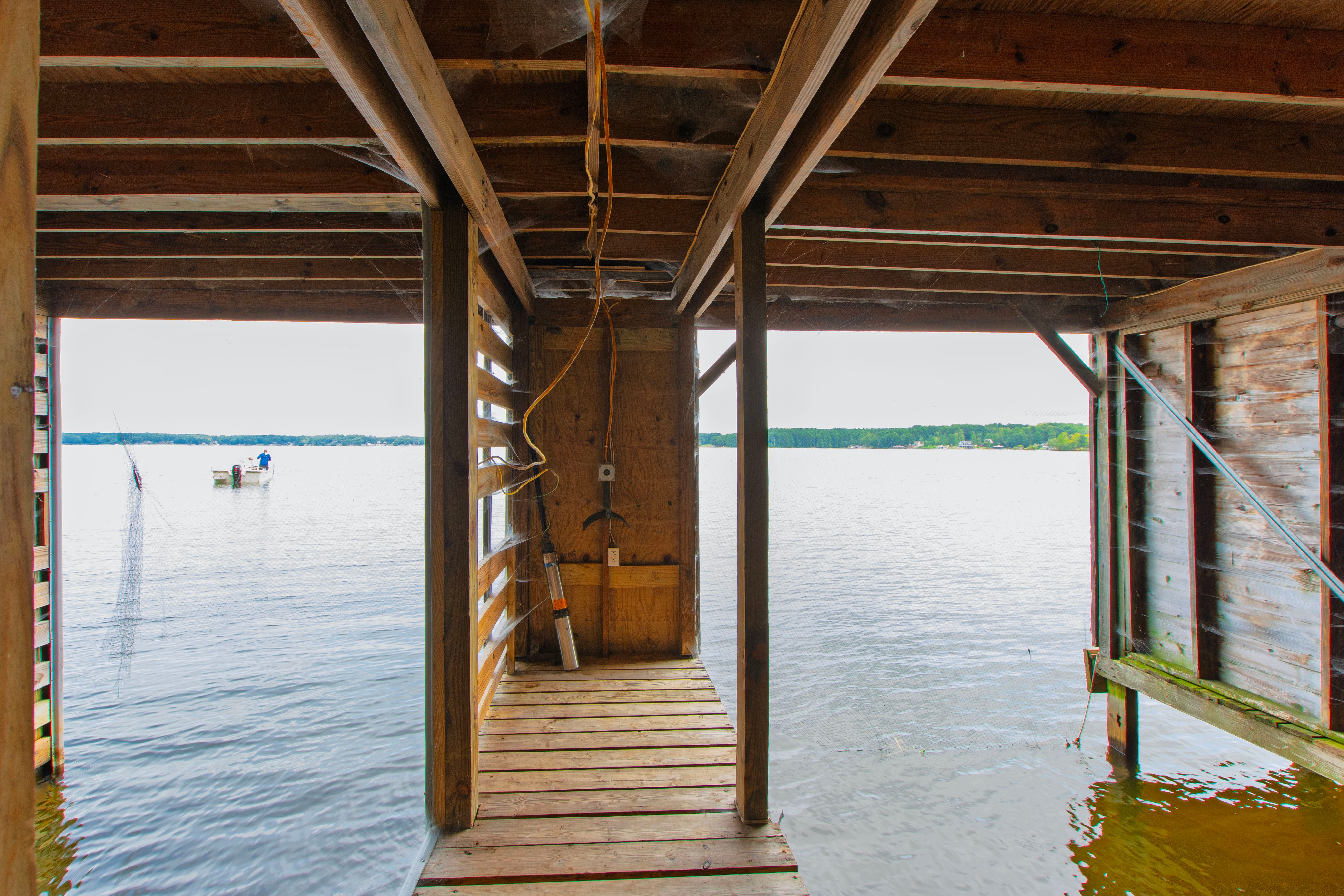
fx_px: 560
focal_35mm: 15
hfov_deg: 100.4
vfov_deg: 77.3
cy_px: 448
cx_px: 672
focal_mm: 10
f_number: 8
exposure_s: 1/40
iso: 250
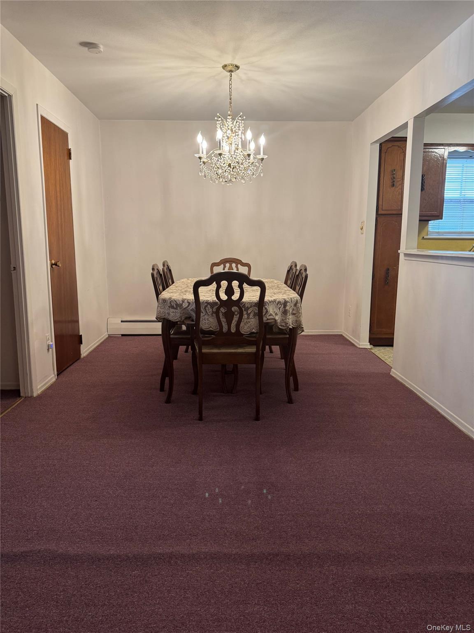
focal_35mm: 24
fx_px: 438
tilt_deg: -9.9
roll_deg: +0.3
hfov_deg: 56.8
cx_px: 237
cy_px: 316
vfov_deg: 71.6
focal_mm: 6.76
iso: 200
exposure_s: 1/60
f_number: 1.78
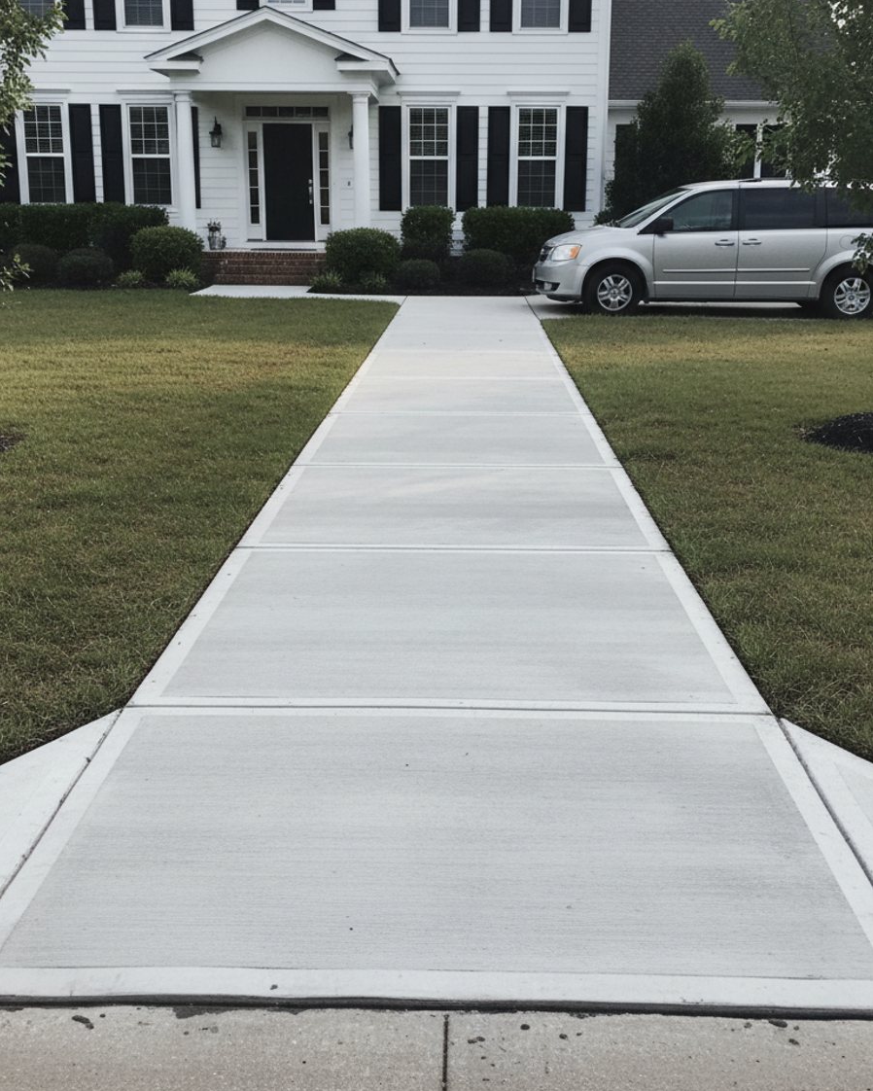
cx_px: 436
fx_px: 775
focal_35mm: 24
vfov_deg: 70.3
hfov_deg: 58.8
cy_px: 535
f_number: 1.8
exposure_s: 1/1426
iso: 1309
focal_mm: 6.4
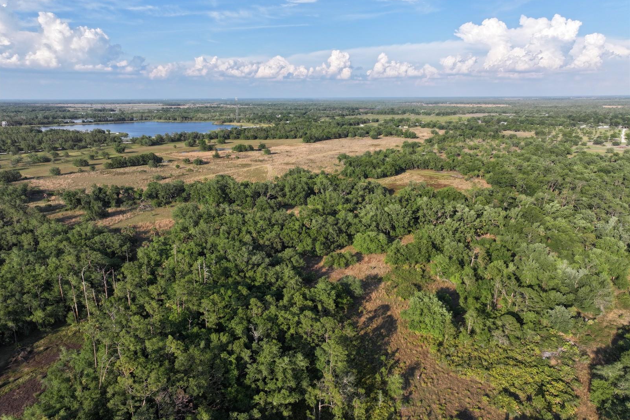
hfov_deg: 71.5
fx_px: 437
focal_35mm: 25
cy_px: 225
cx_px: 315
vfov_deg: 51.2
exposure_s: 1/1500
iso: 120
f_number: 2.8
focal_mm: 12.29
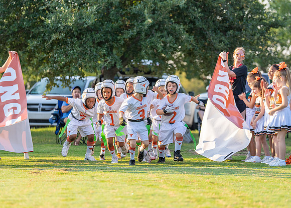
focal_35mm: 133
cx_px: 152
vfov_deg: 10.8
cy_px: 111
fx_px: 1096
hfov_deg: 15.1
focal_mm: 115
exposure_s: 1/2000
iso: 400
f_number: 2.8
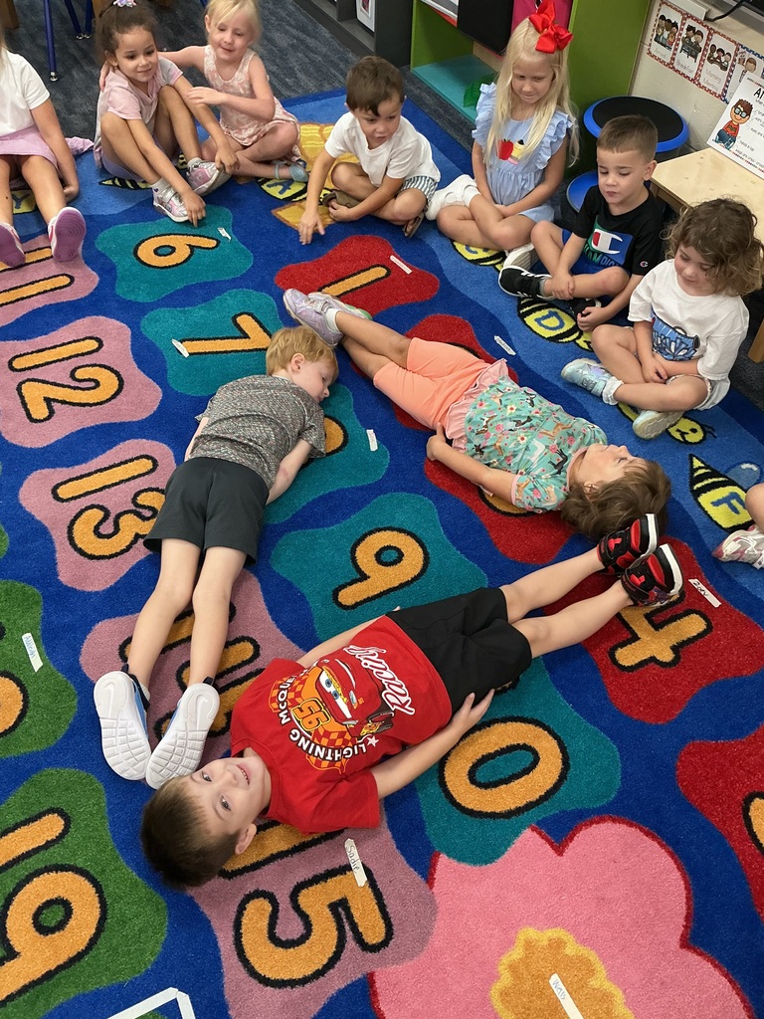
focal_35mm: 29
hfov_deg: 48.2
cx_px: 382
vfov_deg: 61.7
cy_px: 510
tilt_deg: -51.0
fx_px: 853
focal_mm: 3
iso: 100
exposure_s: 1/60
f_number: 1.8
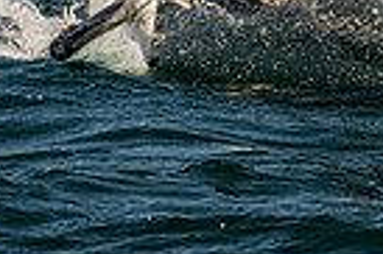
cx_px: 299
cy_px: -347
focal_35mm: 1338
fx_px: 14218
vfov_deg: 1.0
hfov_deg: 1.5
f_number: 8
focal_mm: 230
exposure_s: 1/3200
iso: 500
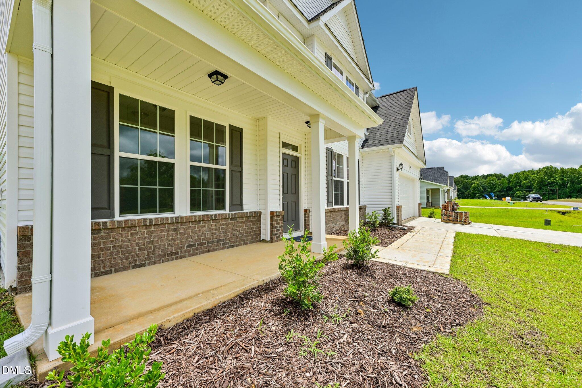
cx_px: 291
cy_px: 194
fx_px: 226
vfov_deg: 81.2
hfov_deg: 104.3
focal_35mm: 14
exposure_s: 1/500
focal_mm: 14
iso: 100
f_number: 8
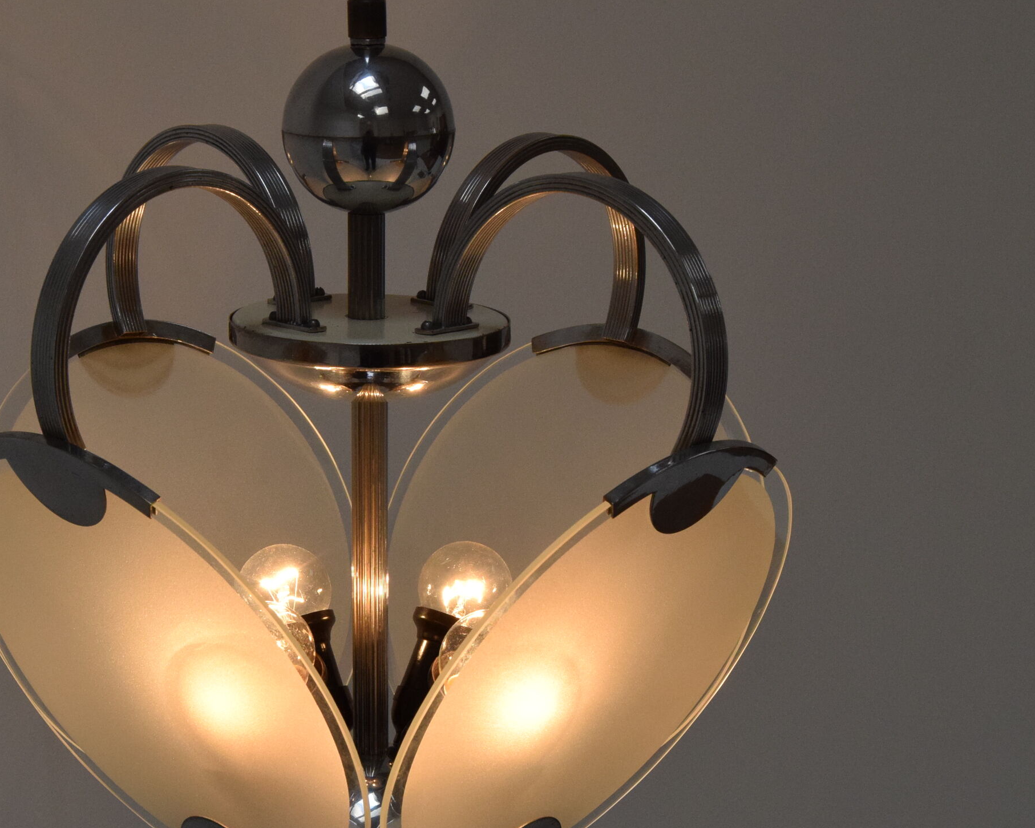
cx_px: 376
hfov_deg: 24.1
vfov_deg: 19.4
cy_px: 510
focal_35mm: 79
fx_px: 2420
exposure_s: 1/400
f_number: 10
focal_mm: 34
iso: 1600
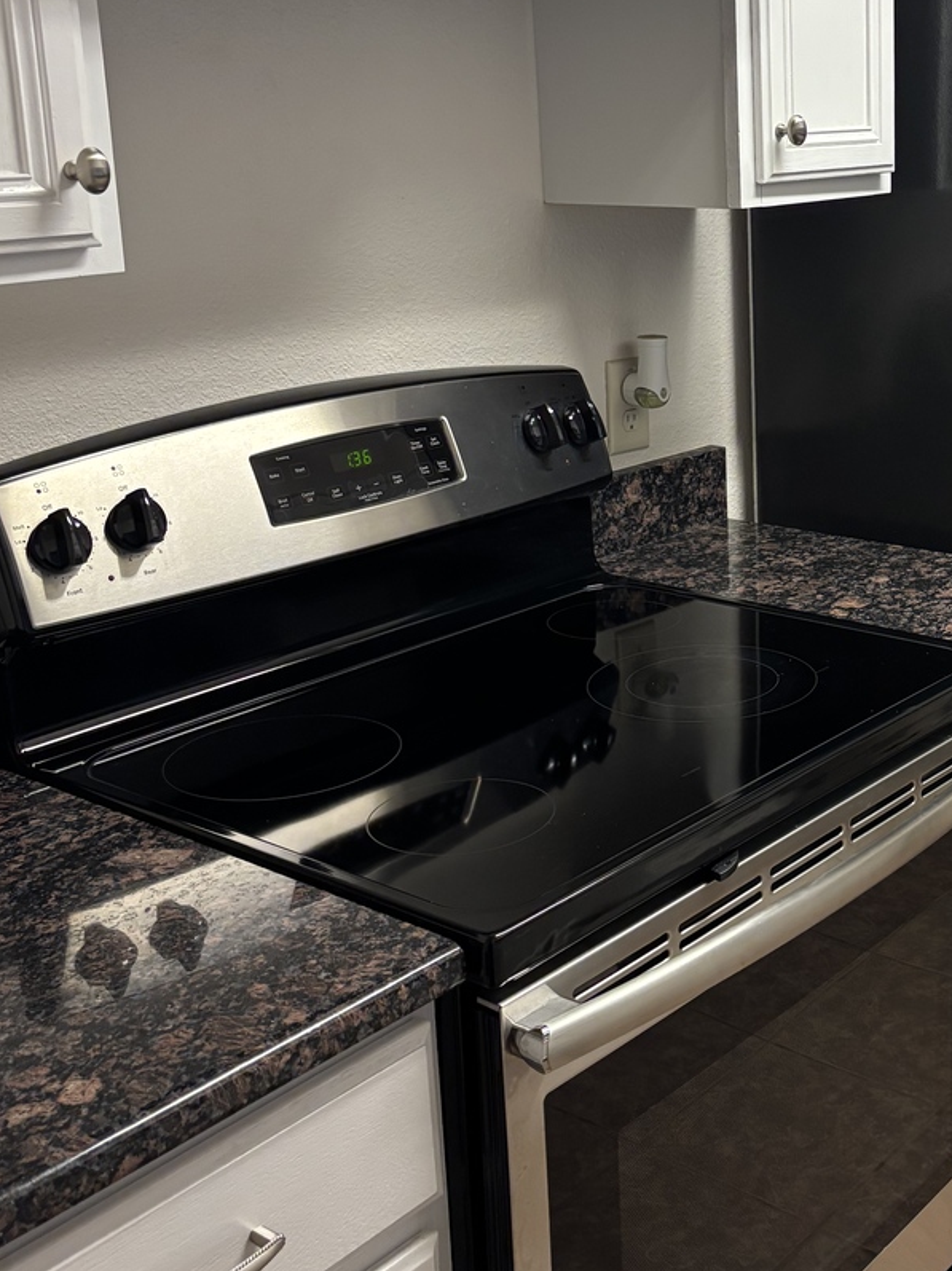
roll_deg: +1.4
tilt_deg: -11.7
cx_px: 807
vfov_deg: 40.2
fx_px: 1725
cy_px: 490
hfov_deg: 29.9
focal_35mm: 47
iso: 160
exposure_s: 1/60
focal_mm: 5.96
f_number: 1.6
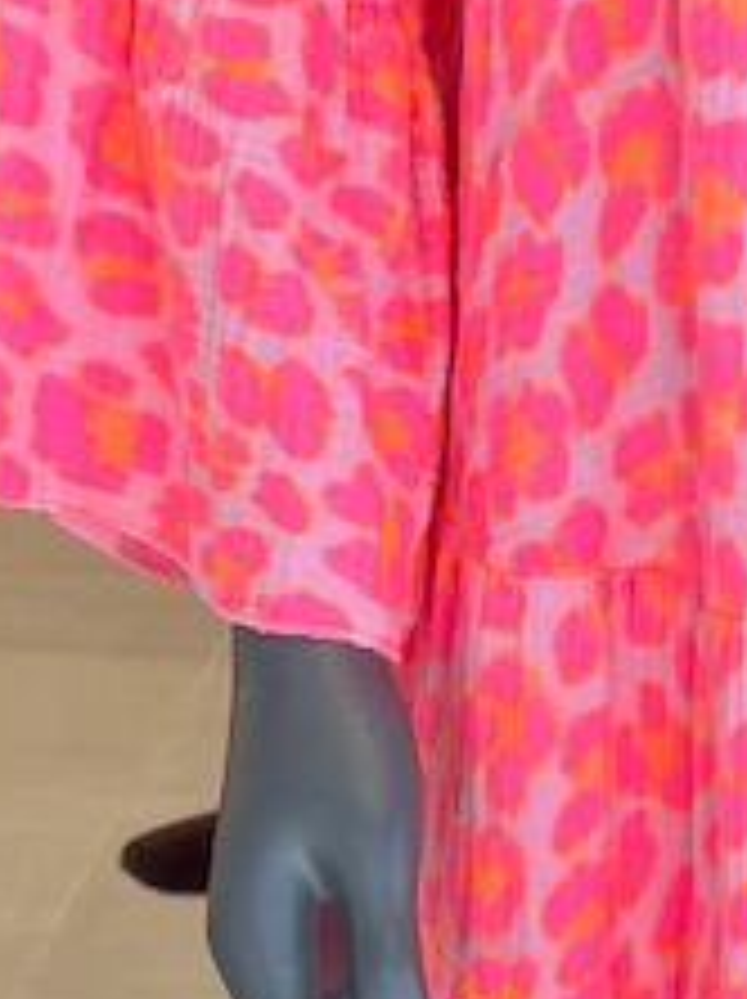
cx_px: 1094
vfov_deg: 13.2
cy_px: 378
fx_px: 4324
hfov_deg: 9.6
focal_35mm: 150
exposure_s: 1/132
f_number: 1.5
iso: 32
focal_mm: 5.7
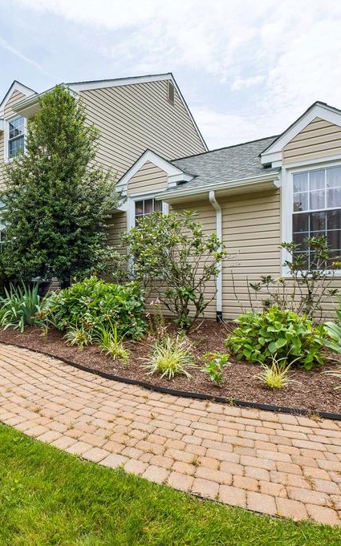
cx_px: 63
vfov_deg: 77.2
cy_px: 273
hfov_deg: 49.5
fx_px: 342
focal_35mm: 23
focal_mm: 10
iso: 250
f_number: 8
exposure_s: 1/300
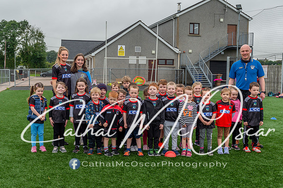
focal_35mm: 45
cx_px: 120
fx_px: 351
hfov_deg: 43.7
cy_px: 96
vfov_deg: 30.0
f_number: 7.1
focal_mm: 34
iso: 320
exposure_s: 1/80
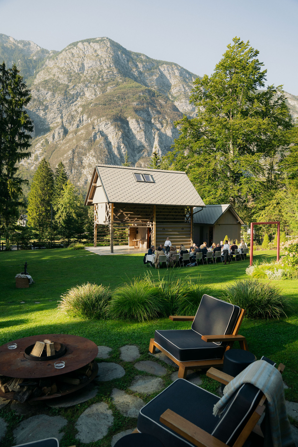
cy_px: 224
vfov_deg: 73.7
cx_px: 149
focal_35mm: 24
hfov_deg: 53.1
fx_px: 298
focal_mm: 24
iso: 320
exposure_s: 1/320
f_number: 5
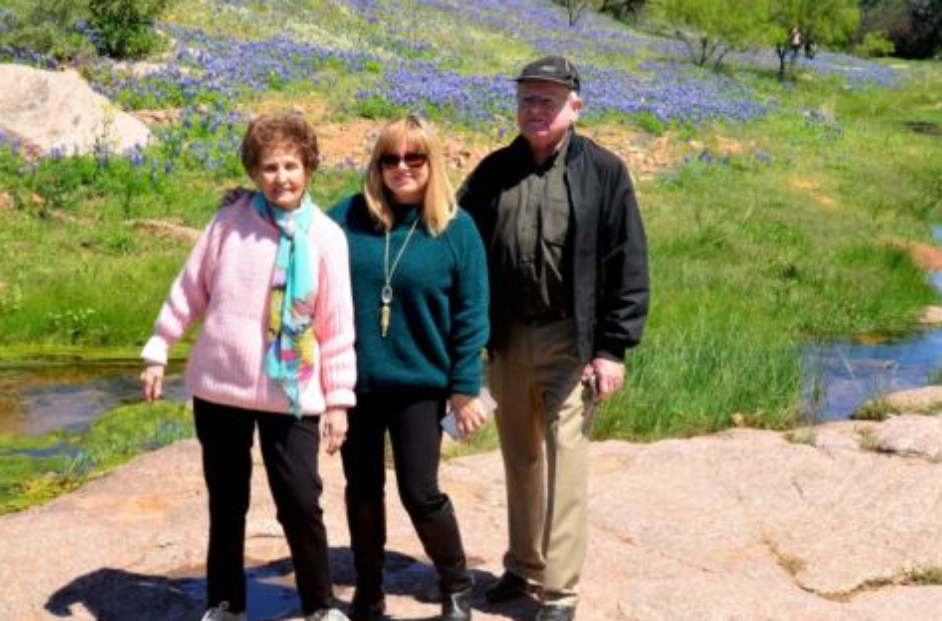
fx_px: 1695
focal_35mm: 65
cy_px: 304
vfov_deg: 20.8
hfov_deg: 31.1
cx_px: 486
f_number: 16
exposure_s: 1/125
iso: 200
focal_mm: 32
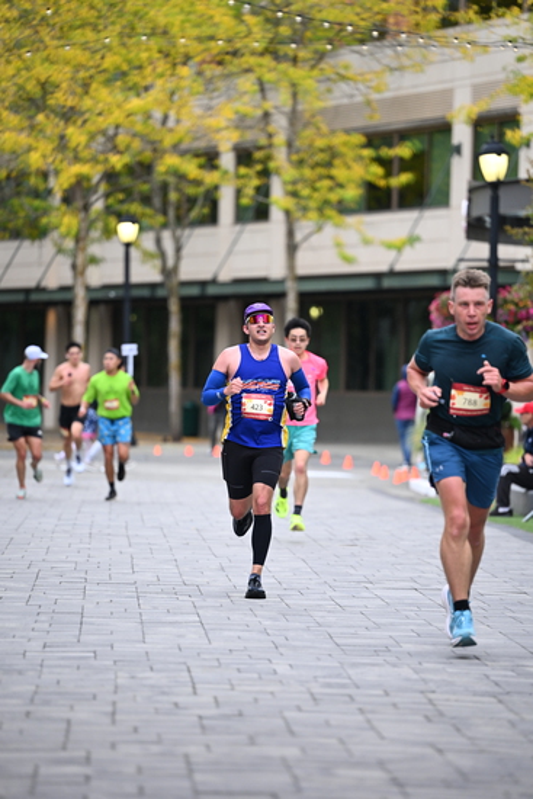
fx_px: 3884
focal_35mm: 175
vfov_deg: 11.7
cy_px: 400
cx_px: 266
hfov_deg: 7.9
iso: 1000
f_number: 2.8
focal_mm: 175
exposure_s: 1/1600
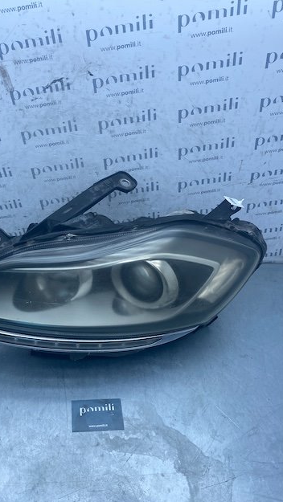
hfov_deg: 39.7
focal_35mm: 29
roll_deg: -3.5
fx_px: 387
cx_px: 92
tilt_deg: -39.7
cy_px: 250
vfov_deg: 66.0
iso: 32
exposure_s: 1/990
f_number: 1.8
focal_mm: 4.25
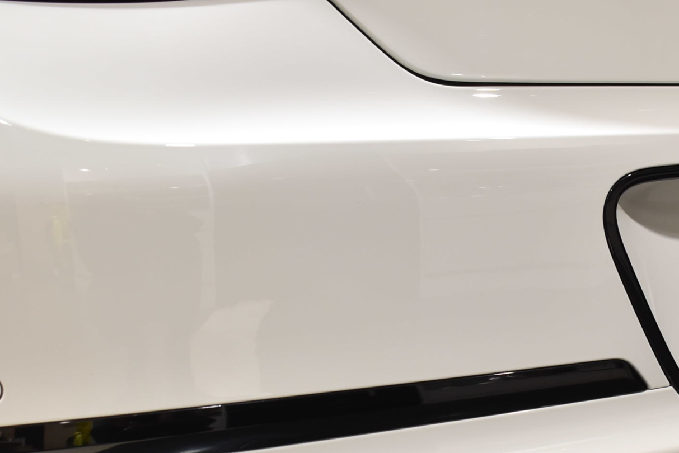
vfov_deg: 17.5
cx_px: 565
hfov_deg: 26.0
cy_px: 459
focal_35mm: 76
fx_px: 1434
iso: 400
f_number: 5
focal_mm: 24
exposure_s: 1/40
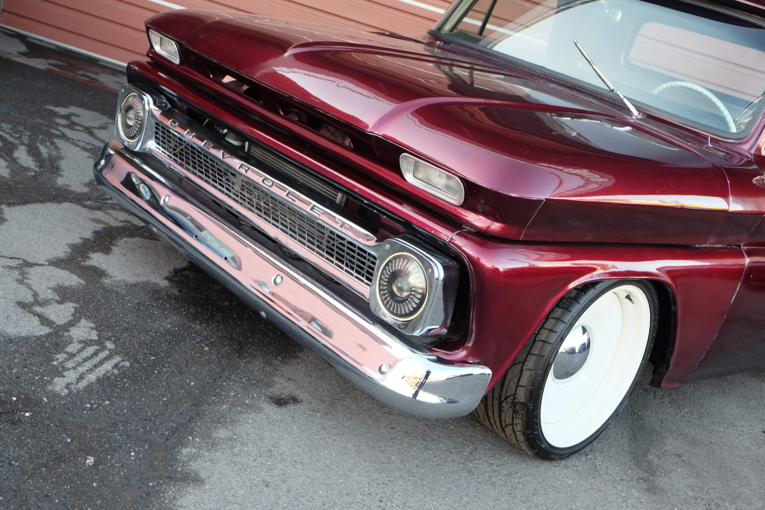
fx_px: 892
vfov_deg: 31.9
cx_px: 382
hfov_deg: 46.4
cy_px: 255
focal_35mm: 42
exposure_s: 1/120
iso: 400
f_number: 3.2
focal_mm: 27.7
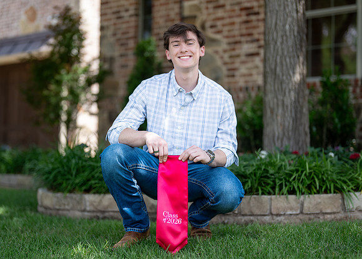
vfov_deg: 22.5
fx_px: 650
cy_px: 139
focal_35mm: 63
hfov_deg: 31.1
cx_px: 187
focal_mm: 50
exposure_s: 1/2500
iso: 100
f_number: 1.2
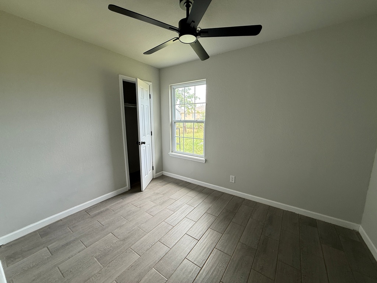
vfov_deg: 85.7
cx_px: 188
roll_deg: -0.6
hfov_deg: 102.1
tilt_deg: -9.6
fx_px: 152
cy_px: 142
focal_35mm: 14
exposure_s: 1/99
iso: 80
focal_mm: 2.22
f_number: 2.2
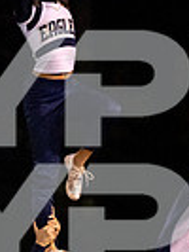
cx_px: 47
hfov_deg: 1.8
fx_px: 6033
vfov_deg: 2.4
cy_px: 224
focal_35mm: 830
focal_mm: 255
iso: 16000
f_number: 6.3
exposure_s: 1/1600
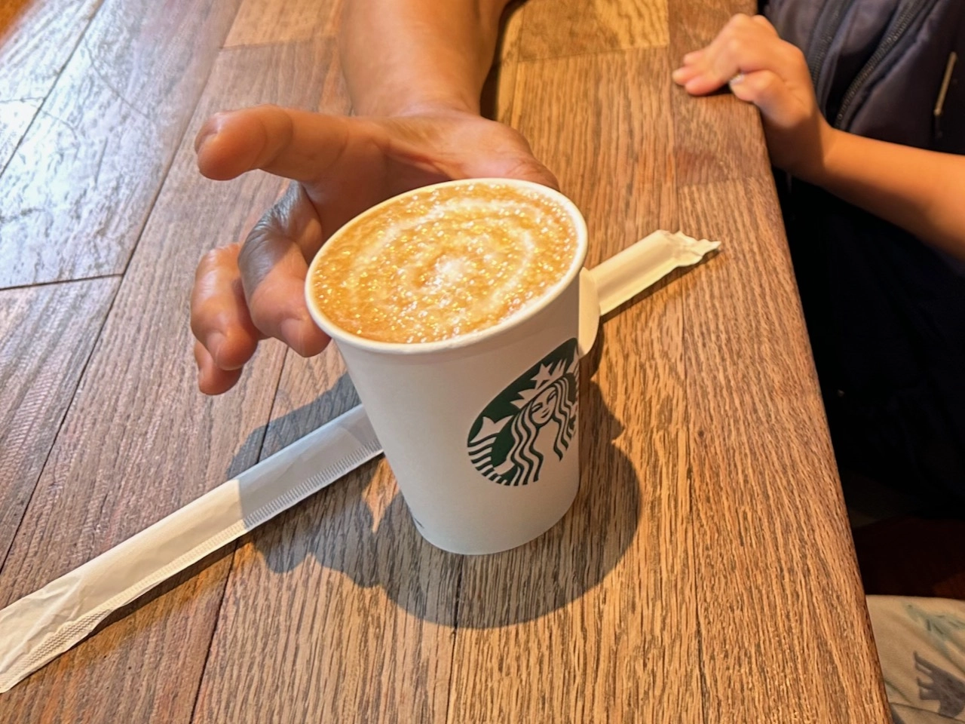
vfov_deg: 56.8
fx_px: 669
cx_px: 482
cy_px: 362
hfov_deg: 71.6
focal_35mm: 24
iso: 160
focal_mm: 6.9
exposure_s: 1/50
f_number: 1.8
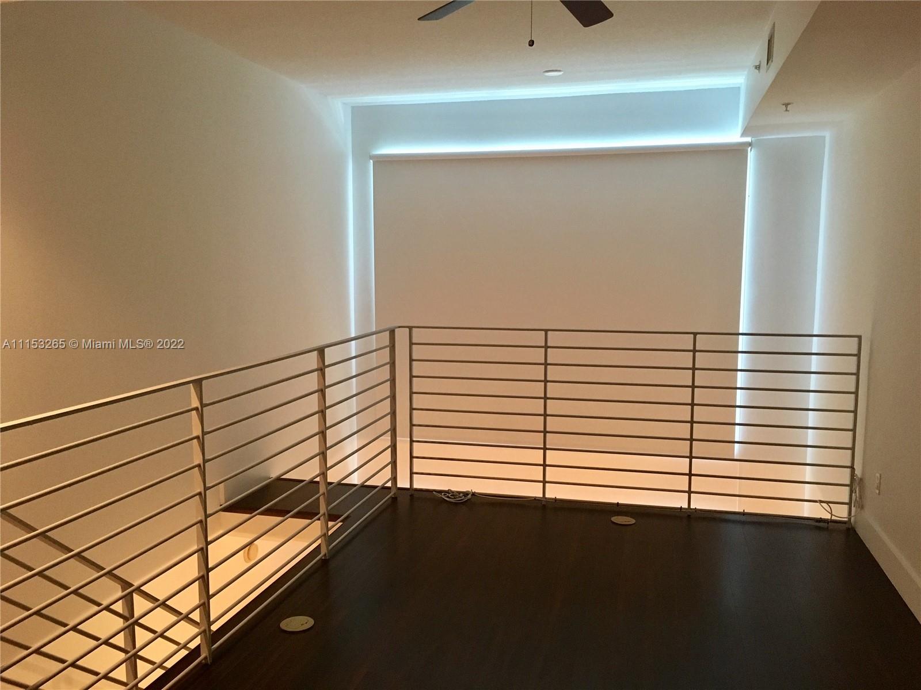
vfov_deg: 48.2
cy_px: 345
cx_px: 460
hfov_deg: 61.7
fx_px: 772
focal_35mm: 29
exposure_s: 1/30
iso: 200
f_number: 2.2
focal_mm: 4.15
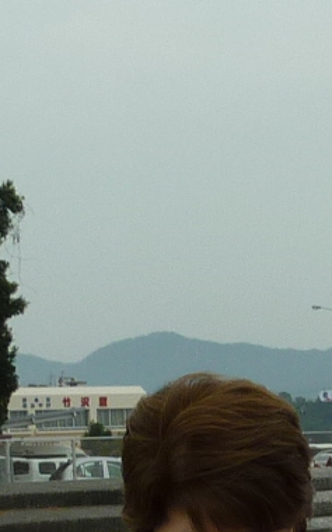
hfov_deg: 9.0
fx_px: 2073
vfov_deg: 14.4
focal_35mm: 143
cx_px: 454
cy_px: 528
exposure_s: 1/200
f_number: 4
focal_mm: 4.1
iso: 80
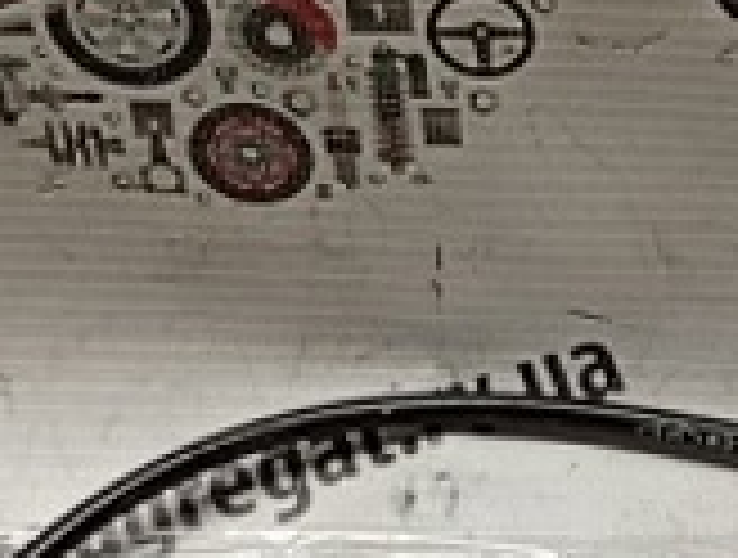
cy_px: 608
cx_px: 1028
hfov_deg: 9.5
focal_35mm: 202
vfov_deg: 7.3
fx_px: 4319
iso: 160
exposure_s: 1/50
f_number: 1.8
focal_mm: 3.96
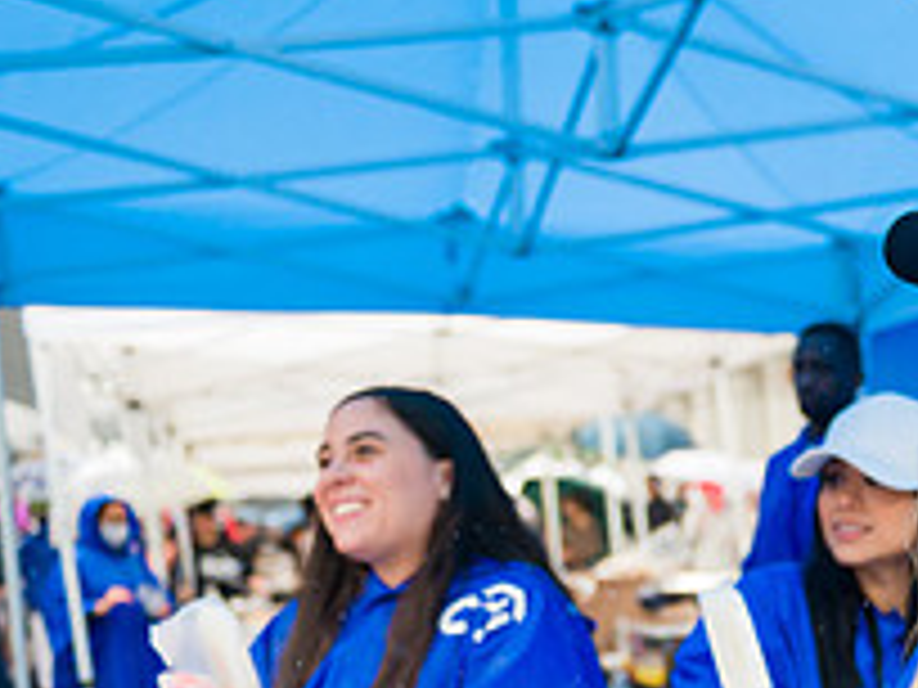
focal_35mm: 71
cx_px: 1084
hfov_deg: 24.9
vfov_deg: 19.7
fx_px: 1883
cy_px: 773
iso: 1000
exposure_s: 1/1250
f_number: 3.2
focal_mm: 26
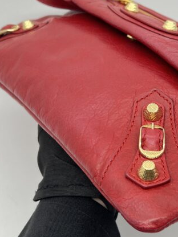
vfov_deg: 30.2
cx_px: 140
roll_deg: +0.9
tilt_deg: -40.1
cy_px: 98
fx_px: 439
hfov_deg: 22.6
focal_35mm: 64
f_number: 1.5
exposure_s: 1/100
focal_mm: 5.7
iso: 40
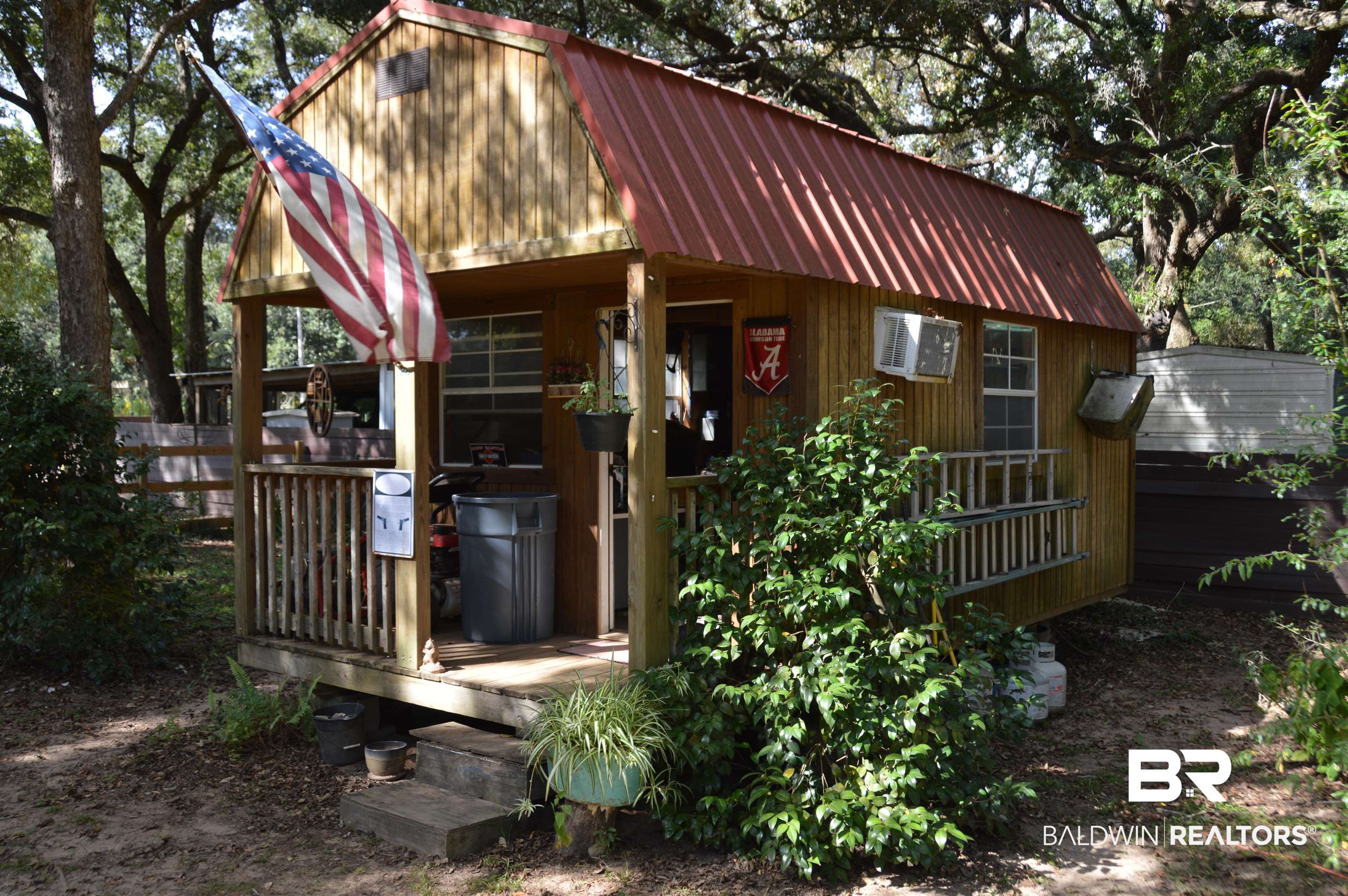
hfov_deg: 57.3
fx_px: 1234
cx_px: 674
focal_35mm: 33
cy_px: 448
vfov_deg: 39.9
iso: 100
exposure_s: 1/80
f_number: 6.3
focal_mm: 22
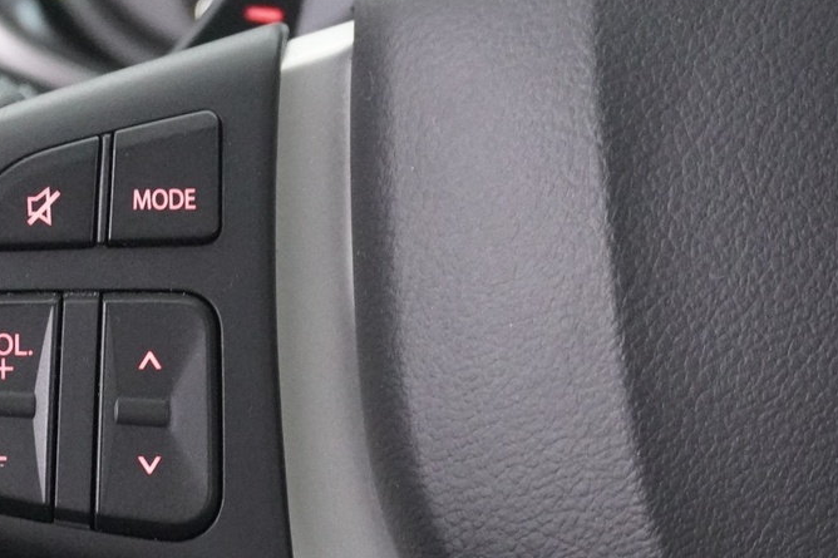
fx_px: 2285
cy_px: 413
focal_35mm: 98
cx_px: 104
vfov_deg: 13.9
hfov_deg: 20.4
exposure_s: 1/20
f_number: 4.5
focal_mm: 27
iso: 6400
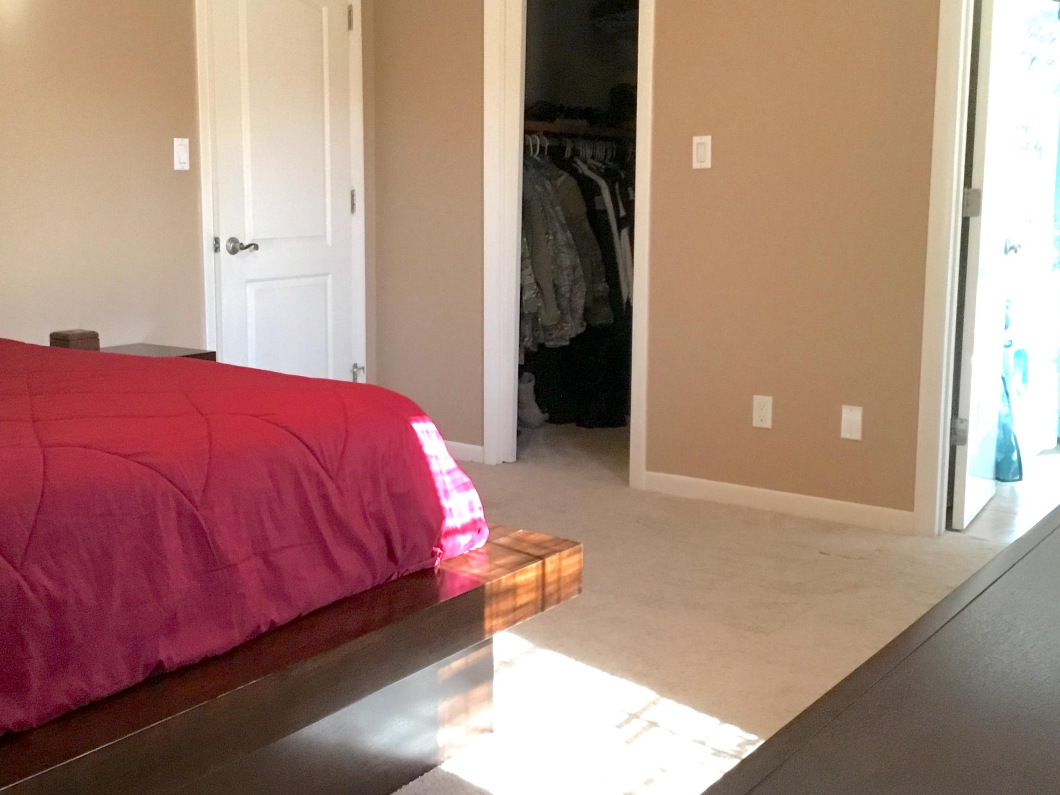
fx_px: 1255
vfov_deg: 35.1
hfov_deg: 45.7
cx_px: 457
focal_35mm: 41
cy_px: 372
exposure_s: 1/30
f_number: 2.4
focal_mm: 3.3
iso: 125
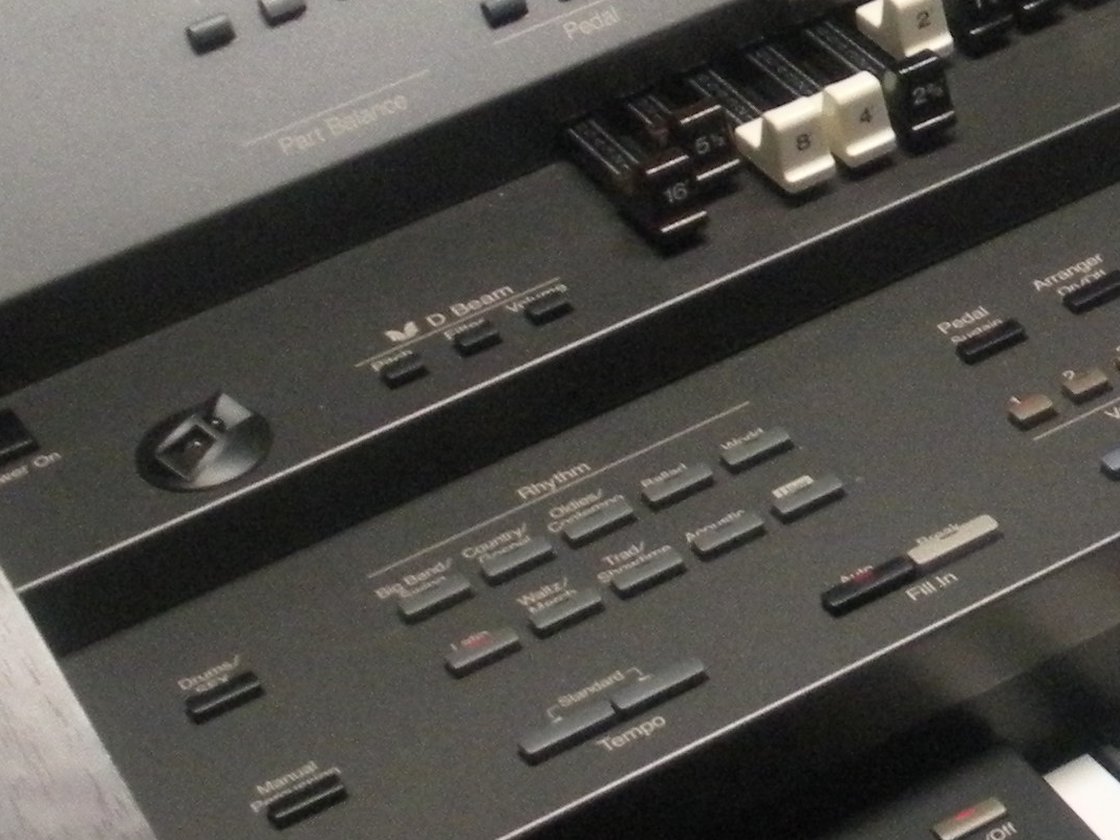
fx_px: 3980
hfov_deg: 14.9
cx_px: 1651
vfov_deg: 12.0
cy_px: 222
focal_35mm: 123
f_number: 3.5
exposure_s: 1/46.7
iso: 400
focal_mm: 6.3
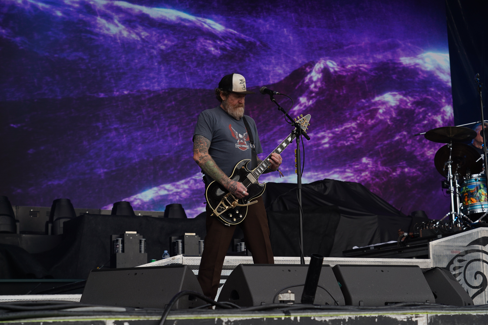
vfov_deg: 19.5
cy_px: 162
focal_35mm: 70
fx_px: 949
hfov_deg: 28.8
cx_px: 244
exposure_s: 1/160
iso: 100
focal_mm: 70
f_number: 5.6
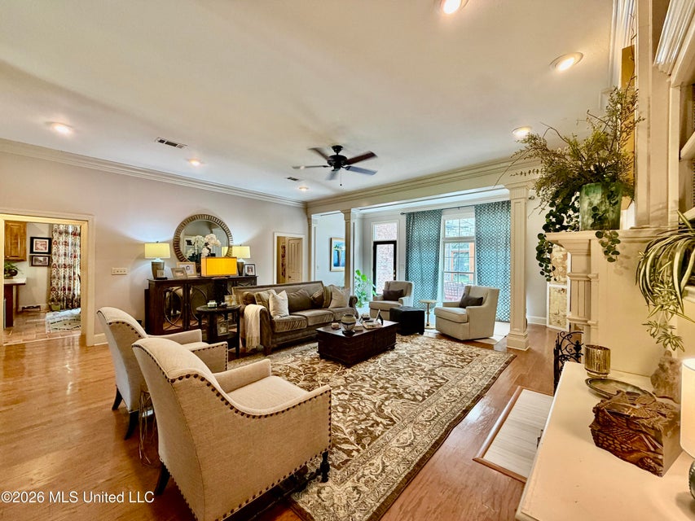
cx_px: 348
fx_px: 281
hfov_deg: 102.1
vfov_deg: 85.7
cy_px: 260
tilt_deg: +0.3
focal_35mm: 14
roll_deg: -0.6
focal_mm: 2.22
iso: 320
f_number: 2.2
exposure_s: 1/60
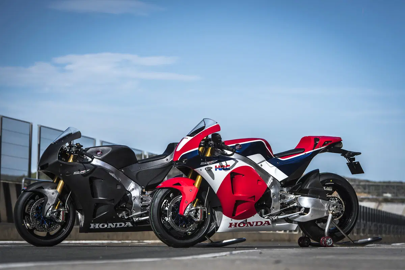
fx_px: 1575
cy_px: 135
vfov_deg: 9.8
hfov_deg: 14.6
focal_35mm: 140
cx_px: 202
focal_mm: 140
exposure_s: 1/400
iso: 160
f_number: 5.6
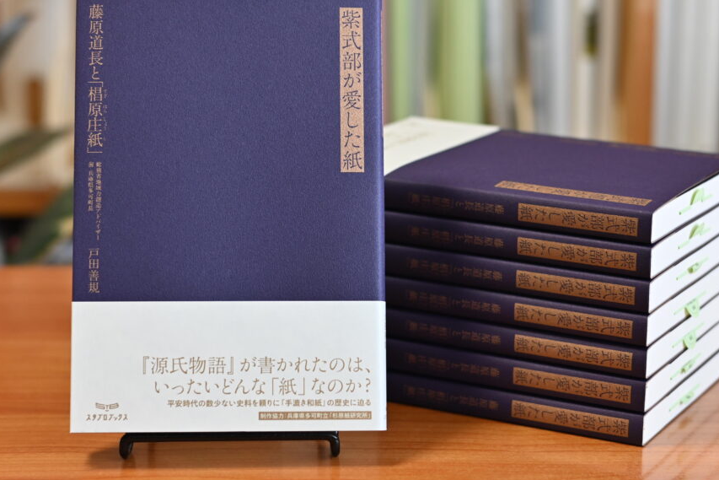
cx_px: 359
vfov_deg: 18.9
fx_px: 1438
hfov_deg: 28.1
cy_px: 206
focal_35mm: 72
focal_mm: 40
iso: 450
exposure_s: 1/100
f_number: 3.2
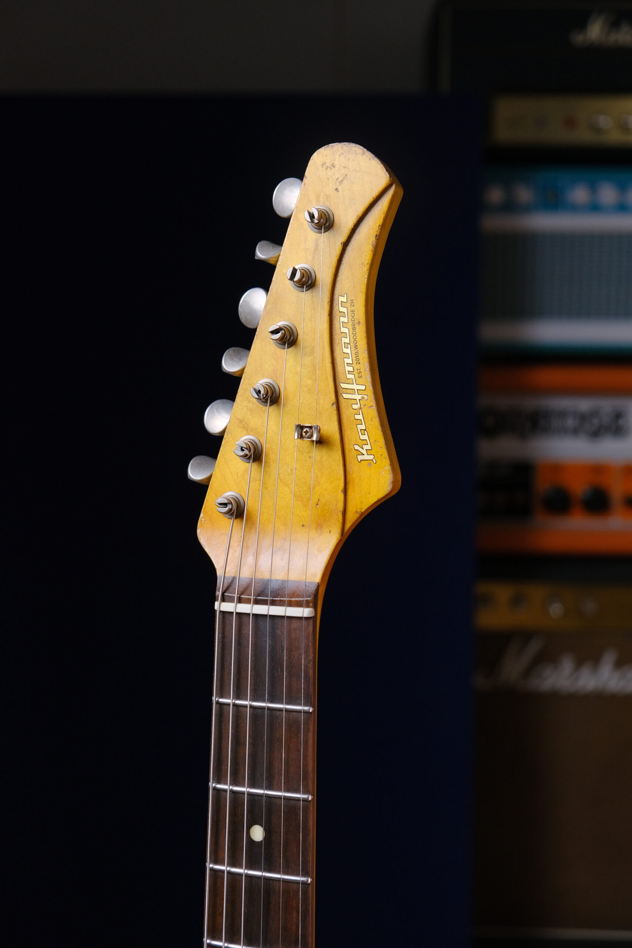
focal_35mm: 47
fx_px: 1237
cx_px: 316
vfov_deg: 41.9
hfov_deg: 28.7
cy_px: 474
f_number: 3.6
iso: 800
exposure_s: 1/180
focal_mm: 31.5
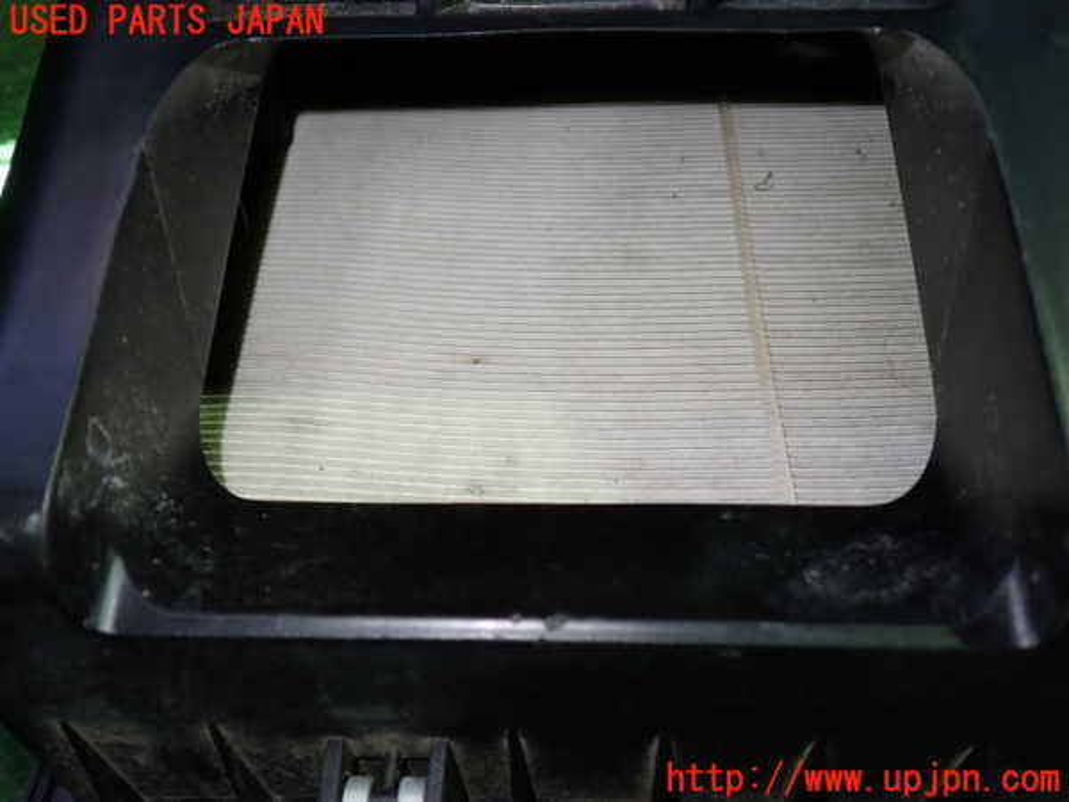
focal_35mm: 30
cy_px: 401
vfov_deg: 46.8
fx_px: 926
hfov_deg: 60.0
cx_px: 534
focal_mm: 5.4
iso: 200
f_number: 2.3
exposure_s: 1/50
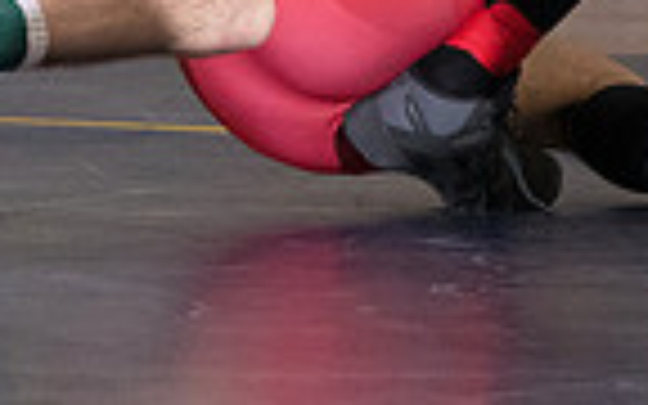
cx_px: 364
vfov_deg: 1.2
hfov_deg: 2.0
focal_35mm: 1074
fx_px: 18967
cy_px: -410
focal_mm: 175
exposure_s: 1/250
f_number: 5.6
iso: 2000
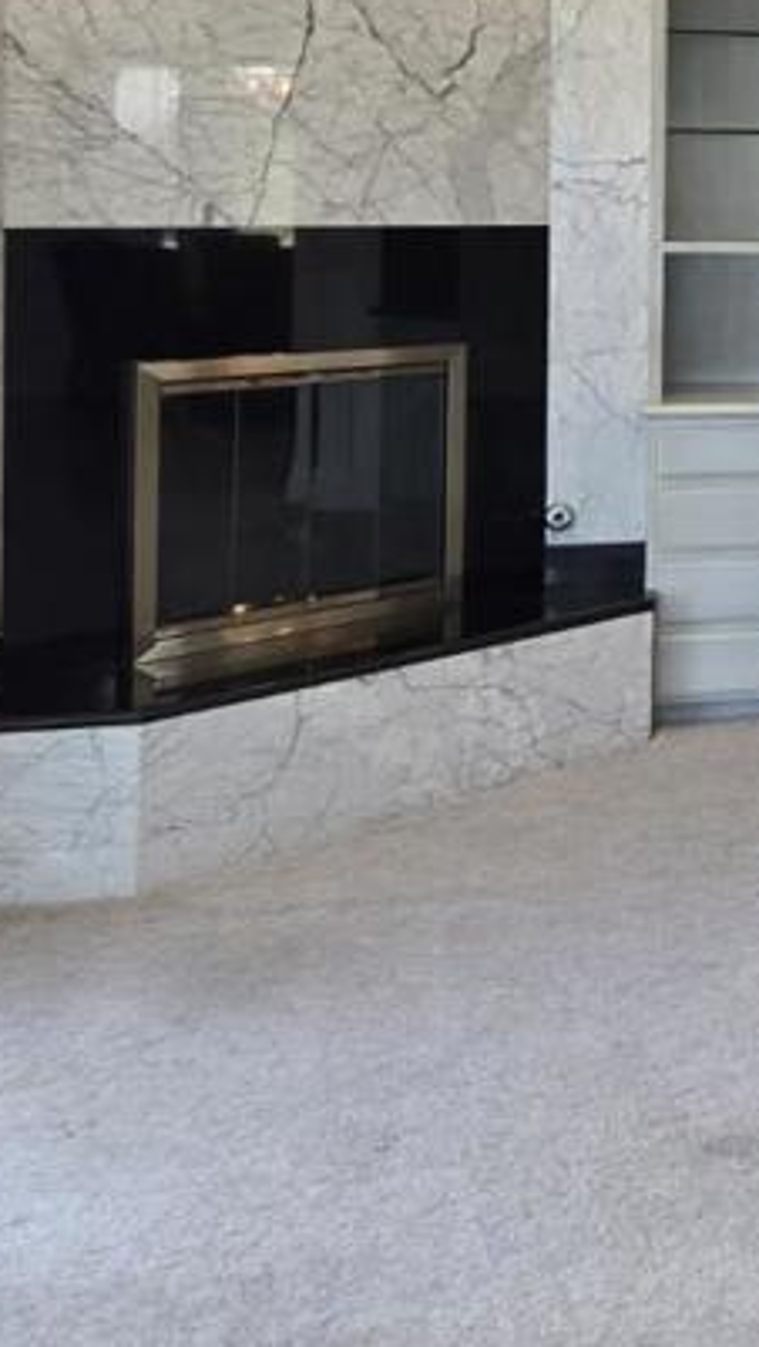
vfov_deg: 31.8
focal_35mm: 64
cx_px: 1347
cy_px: 225
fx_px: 2286
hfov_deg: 16.1
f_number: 1.8
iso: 64
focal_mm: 5.4
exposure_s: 1/120
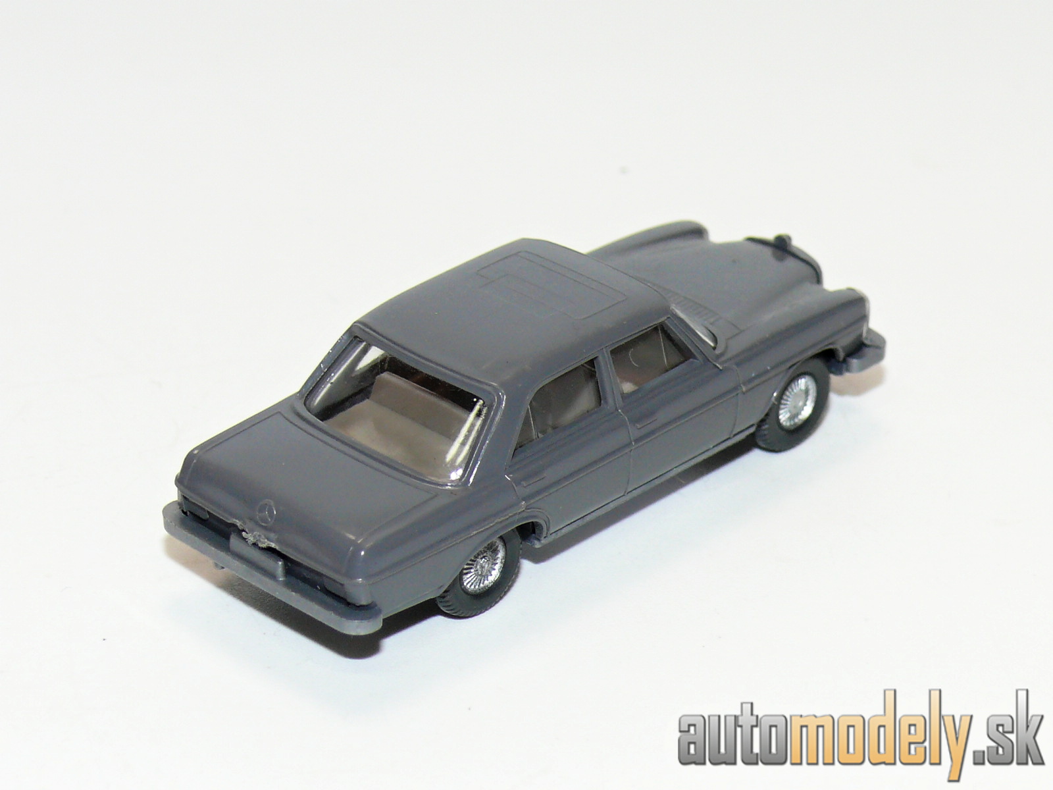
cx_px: 526
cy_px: 395
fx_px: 4107
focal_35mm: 135
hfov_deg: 14.6
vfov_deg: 11.0
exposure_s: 1/30
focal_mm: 16.1
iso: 100
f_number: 4
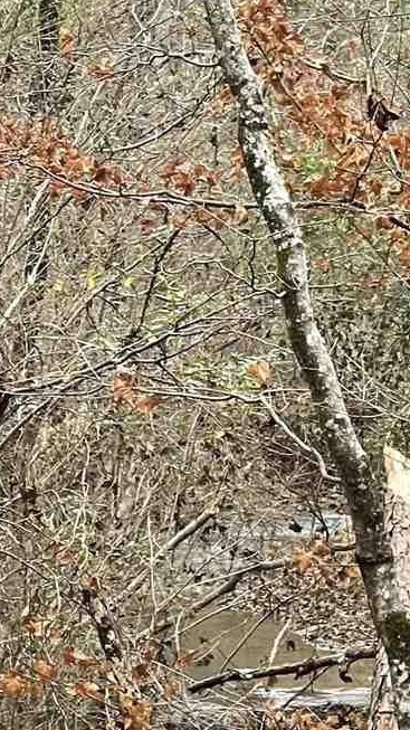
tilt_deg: -2.2
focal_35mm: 246
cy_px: 416
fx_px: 4758
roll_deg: -0.8
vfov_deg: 8.8
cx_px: 597
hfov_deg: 4.9
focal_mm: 7.5
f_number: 2.2
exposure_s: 1/122
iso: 32
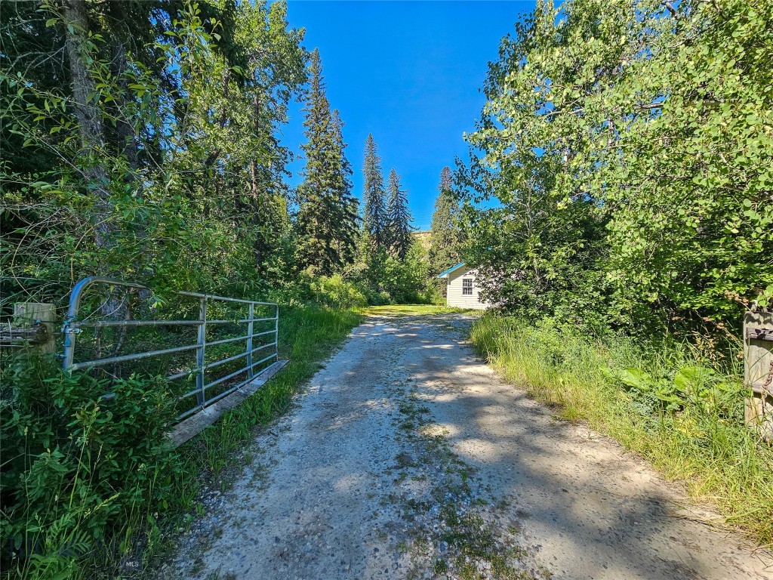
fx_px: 290
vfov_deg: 89.9
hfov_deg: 106.2
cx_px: 386
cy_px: 290
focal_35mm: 13
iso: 50
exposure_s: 1/580
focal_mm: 2.2
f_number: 2.2
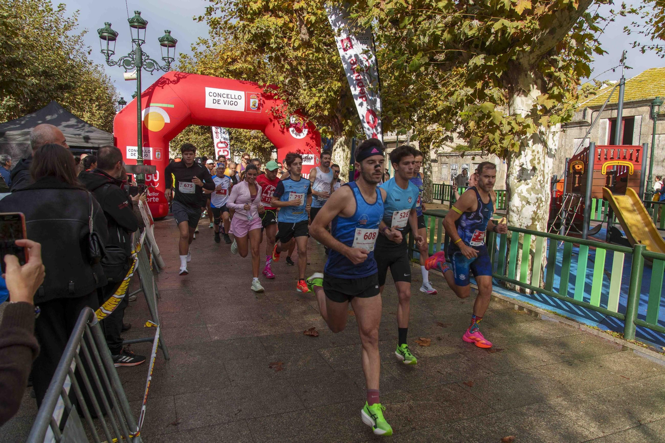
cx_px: 332
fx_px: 443
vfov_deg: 53.1
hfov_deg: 73.8
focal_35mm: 24
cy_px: 222
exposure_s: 1/640
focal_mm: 16
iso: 125
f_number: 5
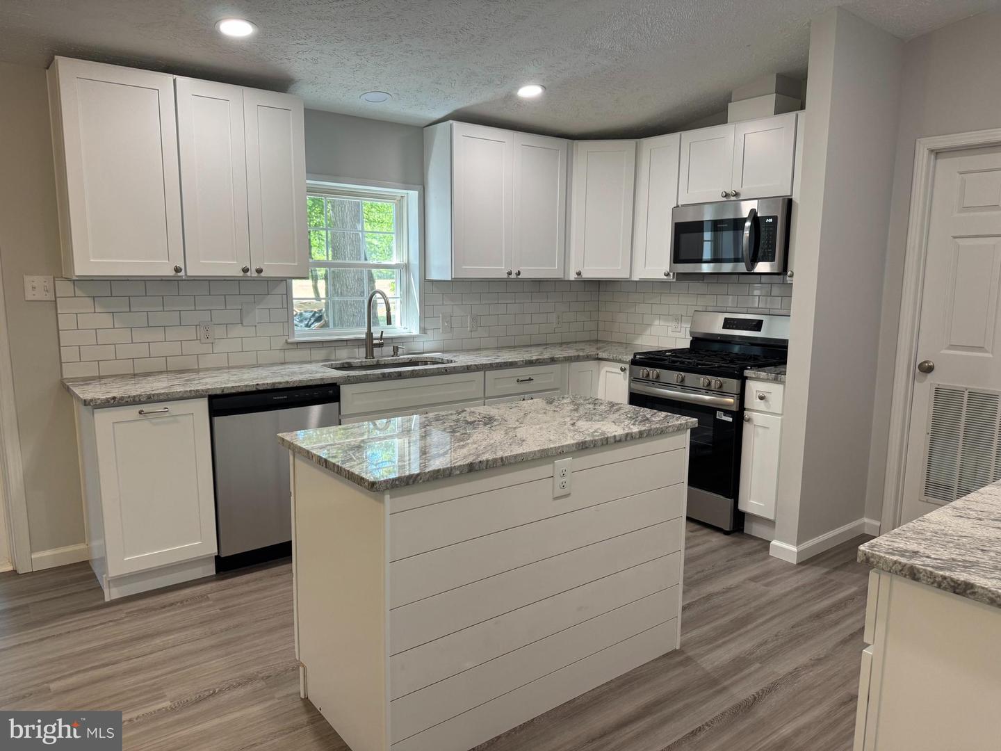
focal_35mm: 24
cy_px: 376
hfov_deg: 71.6
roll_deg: -0.3
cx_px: 500
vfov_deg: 56.8
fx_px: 694
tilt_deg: -9.3
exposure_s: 1/120
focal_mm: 6.76
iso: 160
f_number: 1.78
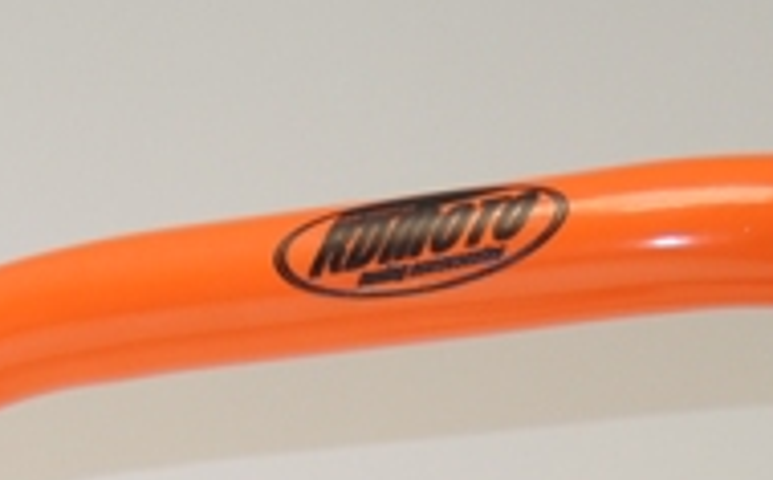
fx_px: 3575
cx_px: -151
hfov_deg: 12.1
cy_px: 1119
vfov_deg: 7.2
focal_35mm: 170
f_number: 2.2
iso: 80
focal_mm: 8.2
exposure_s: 1/60
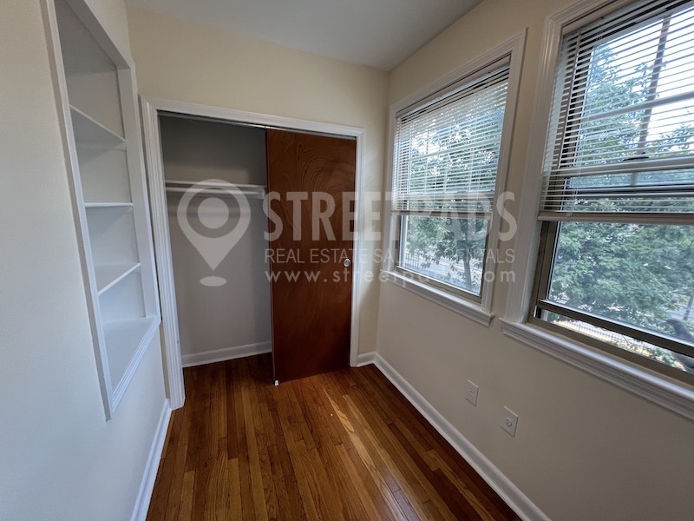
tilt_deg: -9.6
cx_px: 347
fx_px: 261
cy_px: 260
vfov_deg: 89.9
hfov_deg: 106.2
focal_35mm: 13
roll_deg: -2.9
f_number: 1.8
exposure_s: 1/120
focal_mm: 1.57
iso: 100
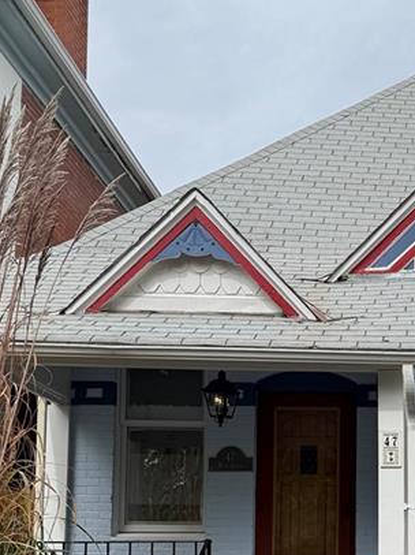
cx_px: 472
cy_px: 492
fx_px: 1136
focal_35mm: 71
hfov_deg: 19.7
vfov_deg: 26.6
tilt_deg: +4.3
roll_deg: -0.6
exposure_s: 1/4167
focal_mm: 6.76
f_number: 1.78
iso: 80
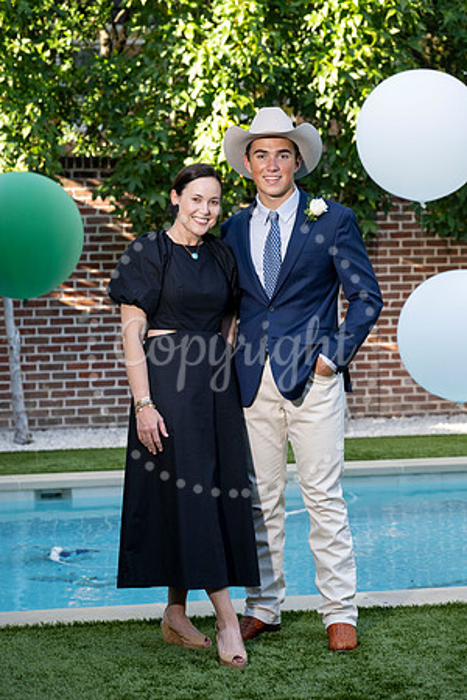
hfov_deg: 14.9
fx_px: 1790
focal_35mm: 92
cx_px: 234
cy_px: 350
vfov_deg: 22.1
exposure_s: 1/200
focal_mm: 92
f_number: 5
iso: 400
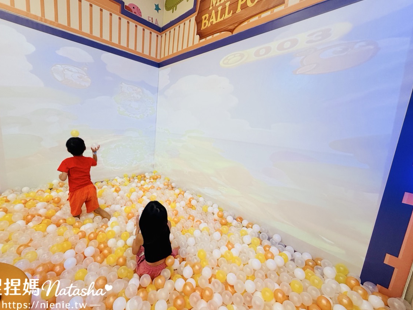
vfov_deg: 81.7
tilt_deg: -10.3
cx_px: 196
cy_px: 155
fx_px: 179
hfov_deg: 98.1
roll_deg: -5.2
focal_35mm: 15
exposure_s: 1/120
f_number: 2.2
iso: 160
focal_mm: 2.22
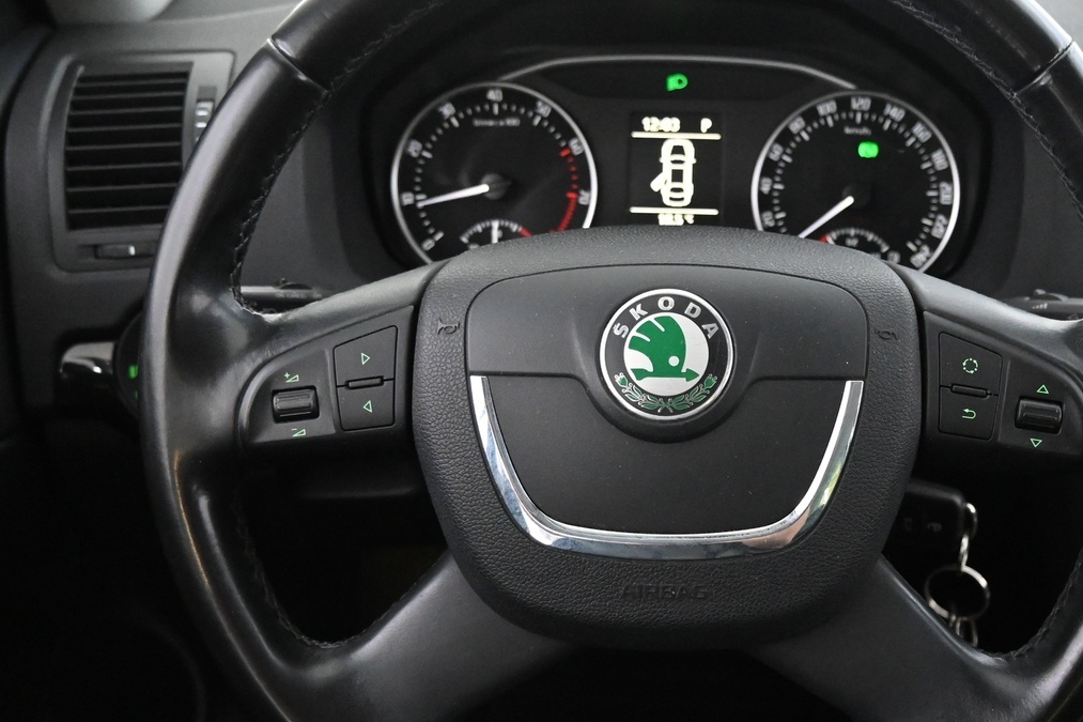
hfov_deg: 47.2
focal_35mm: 41
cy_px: 383
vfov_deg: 32.8
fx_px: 1227
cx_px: 670
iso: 5000
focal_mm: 17
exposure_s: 1/25
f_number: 3.5
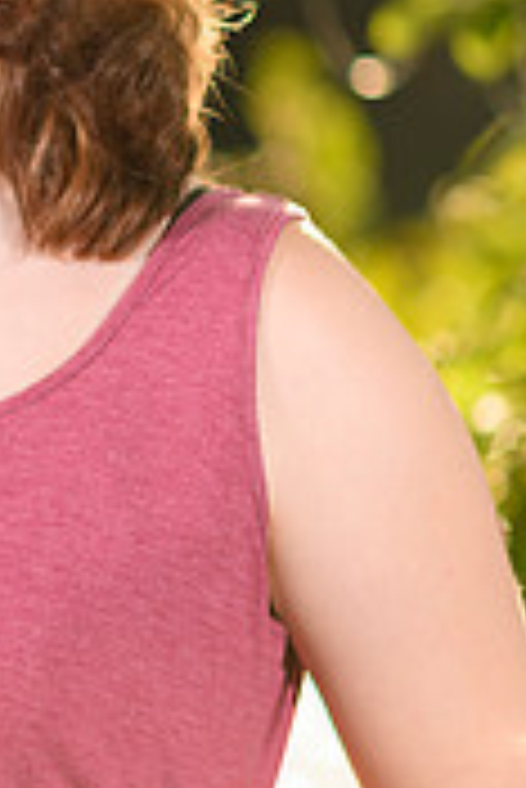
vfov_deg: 9.4
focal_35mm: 218
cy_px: 315
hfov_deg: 6.3
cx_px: -58
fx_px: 4768
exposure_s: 1/1600
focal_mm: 85
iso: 125
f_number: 1.8
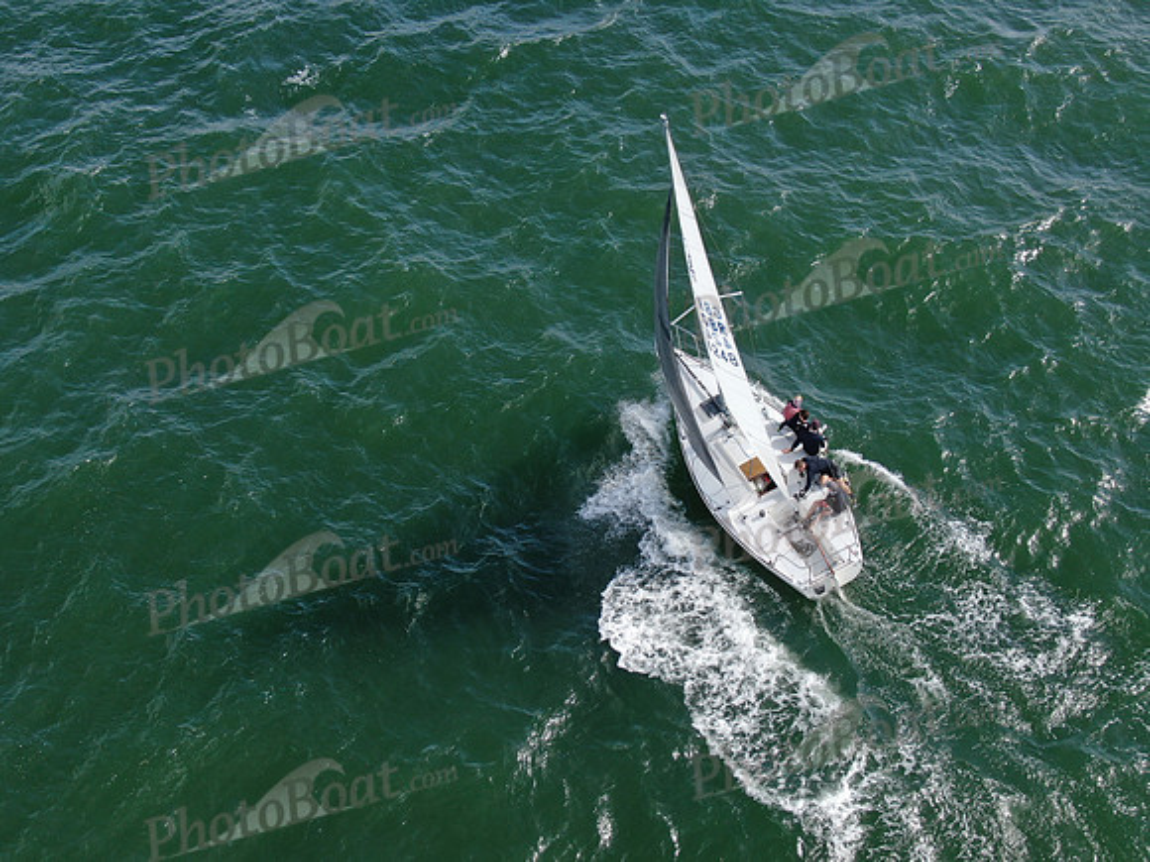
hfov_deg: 39.7
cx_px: 575
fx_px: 1595
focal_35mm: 48
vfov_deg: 30.3
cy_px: 431
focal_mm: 8.6
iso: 100
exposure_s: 1/400
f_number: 3.8
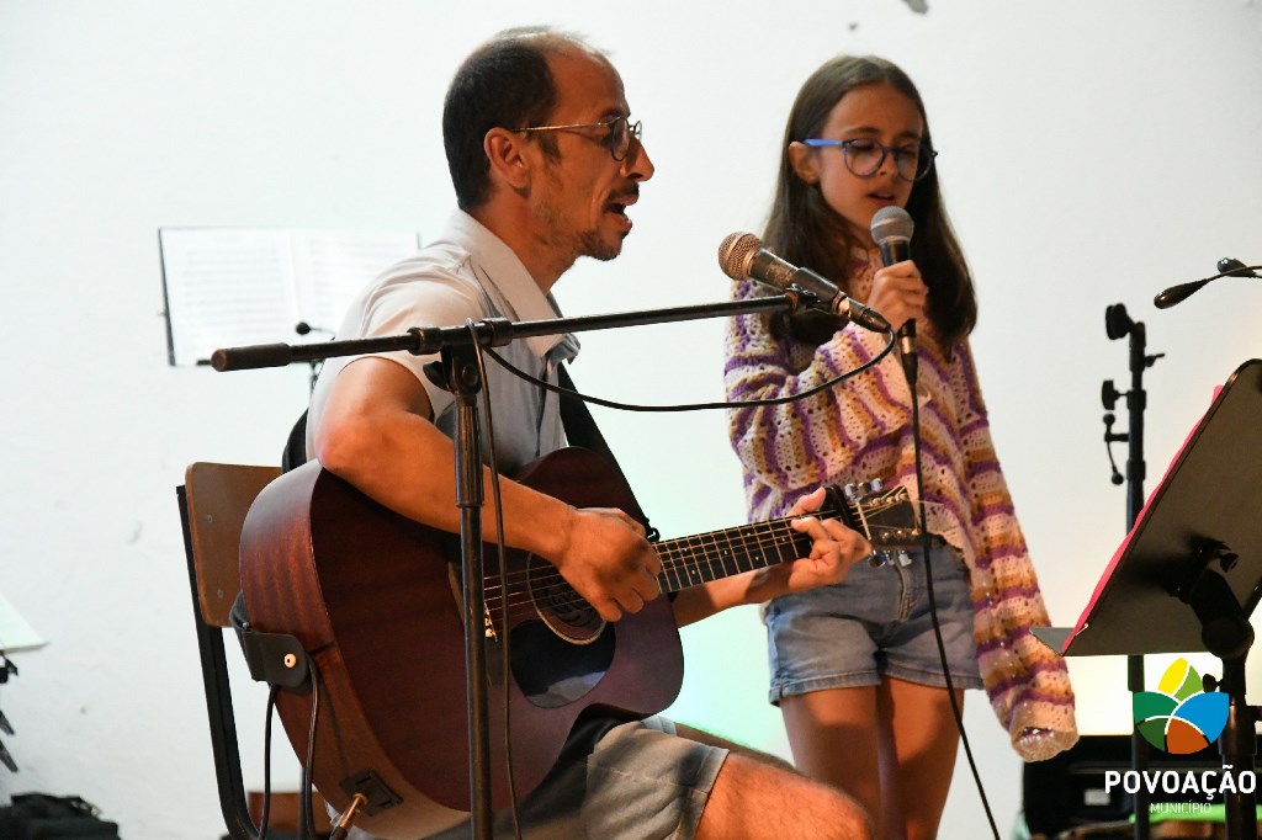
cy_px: 420
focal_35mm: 120
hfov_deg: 17.1
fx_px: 4205
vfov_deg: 11.4
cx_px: 631
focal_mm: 80
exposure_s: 1/100
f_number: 5.6
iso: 10000
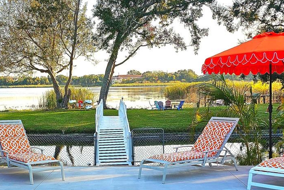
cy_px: 131
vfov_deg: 24.5
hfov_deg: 36.0
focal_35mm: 55
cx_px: 100
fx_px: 434
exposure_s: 1/345
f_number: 1.7
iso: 10
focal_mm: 6.3
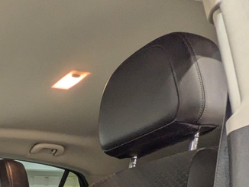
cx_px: -97
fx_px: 316
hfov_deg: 30.5
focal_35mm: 44
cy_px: 291
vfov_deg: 24.4
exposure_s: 1/40
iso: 82
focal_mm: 1.83
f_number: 2.2
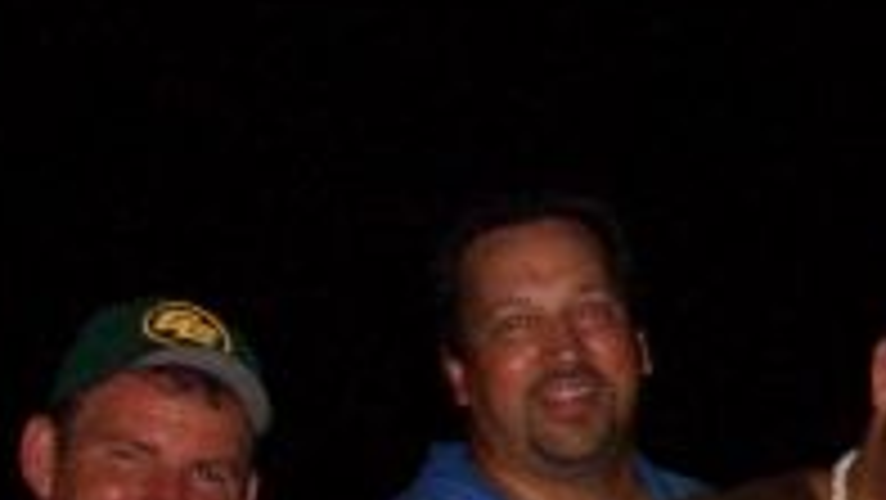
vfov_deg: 7.6
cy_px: 640
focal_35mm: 159
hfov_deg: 13.1
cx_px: 1084
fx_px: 3737
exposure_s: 1/40
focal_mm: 4.8
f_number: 4
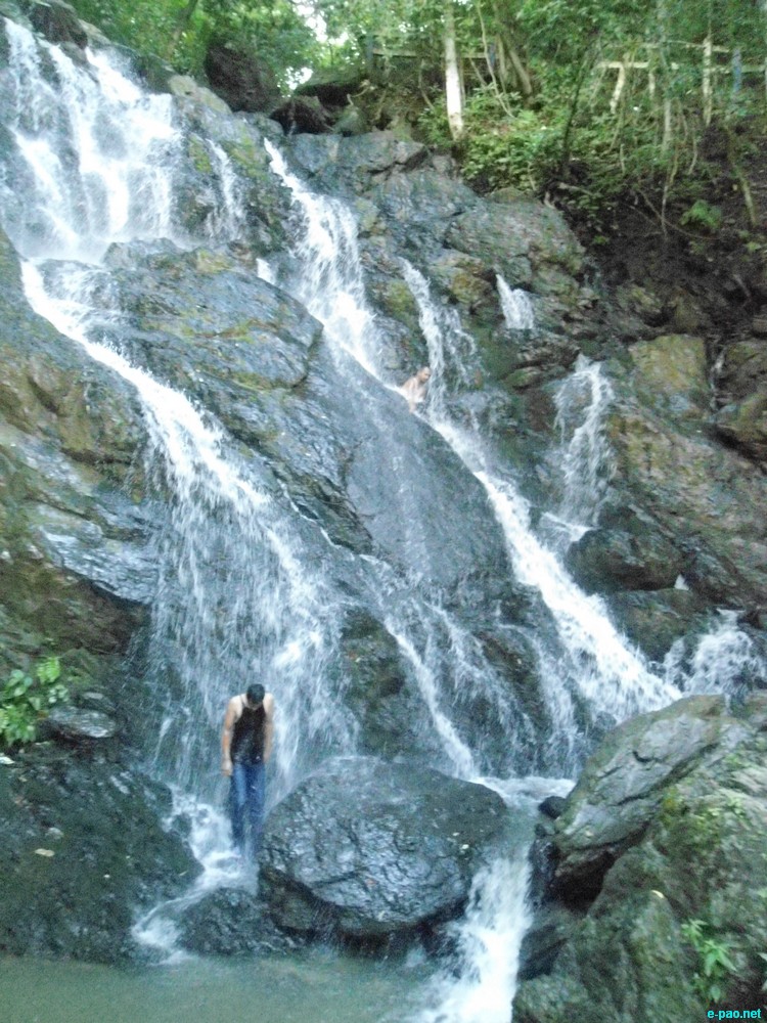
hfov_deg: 53.1
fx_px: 768
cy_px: 512
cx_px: 384
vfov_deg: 67.3
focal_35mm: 26
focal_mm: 4.7
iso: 1600
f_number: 2.8
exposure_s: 1/60
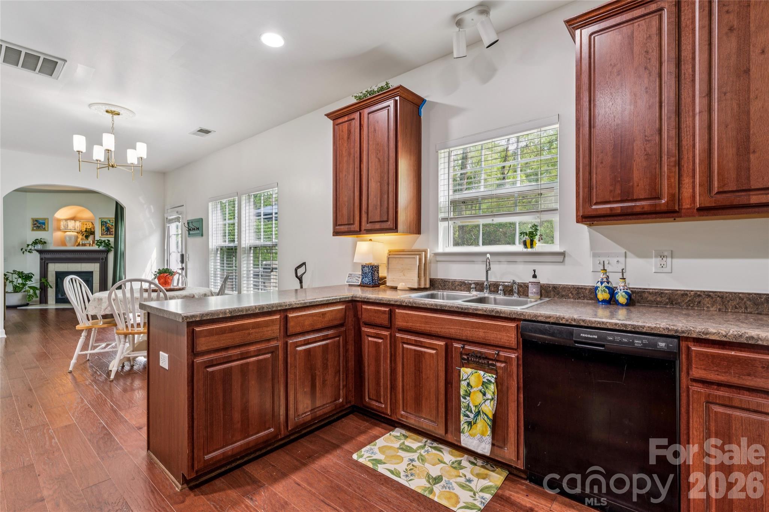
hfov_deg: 95.0
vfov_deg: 72.0
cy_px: 256
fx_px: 352
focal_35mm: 16
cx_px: 384
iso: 100
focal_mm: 16.5
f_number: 9
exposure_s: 1/2.5
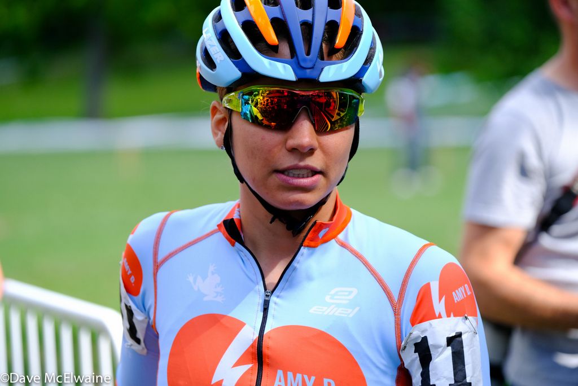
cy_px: 193
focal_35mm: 173
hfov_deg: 11.9
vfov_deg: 7.9
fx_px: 2779
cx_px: 289
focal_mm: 115
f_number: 2.8
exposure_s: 1/1000
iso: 250
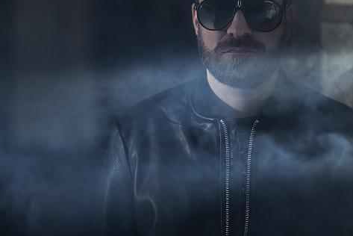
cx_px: 257
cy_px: 90
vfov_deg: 10.2
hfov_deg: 15.1
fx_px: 1325
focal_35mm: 135
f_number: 2
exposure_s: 1/200
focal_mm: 85
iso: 100
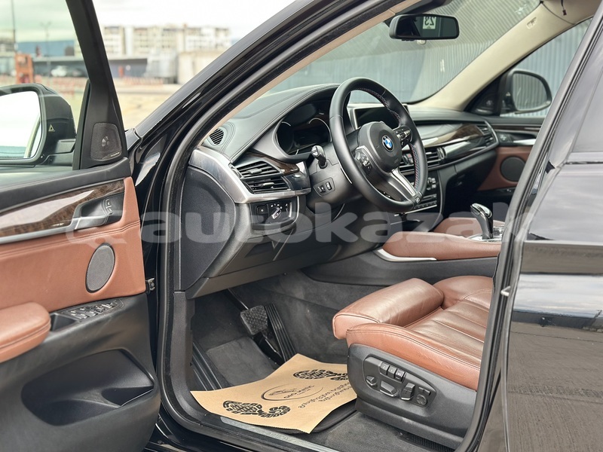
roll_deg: +0.6
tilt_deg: -10.7
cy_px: 226
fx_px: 836
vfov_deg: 30.3
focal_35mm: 48
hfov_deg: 39.7
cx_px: 302
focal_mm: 6.86
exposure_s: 1/235
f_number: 1.78
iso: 80
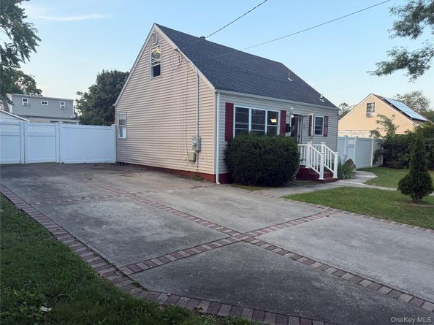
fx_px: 301
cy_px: 162
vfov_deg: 56.8
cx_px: 217
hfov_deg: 71.6
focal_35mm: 24
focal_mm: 6.76
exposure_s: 1/226
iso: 80
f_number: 1.78
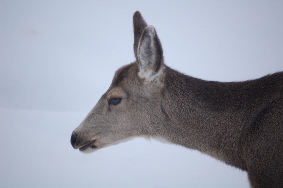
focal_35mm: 278
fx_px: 2179
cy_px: 94
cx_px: 142
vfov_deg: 4.9
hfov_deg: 7.4
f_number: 5.6
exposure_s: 1/800
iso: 400
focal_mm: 185
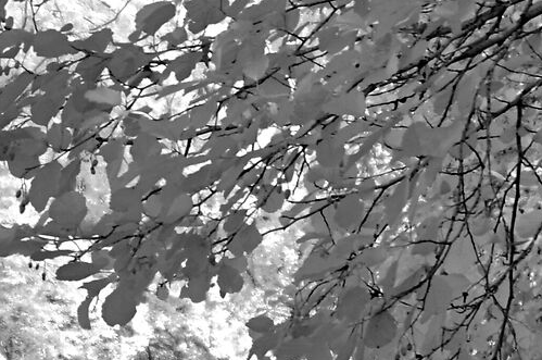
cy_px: -34
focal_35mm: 202
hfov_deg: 9.8
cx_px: -331
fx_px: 3036
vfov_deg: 6.7
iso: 100
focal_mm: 28
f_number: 4
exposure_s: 1/200
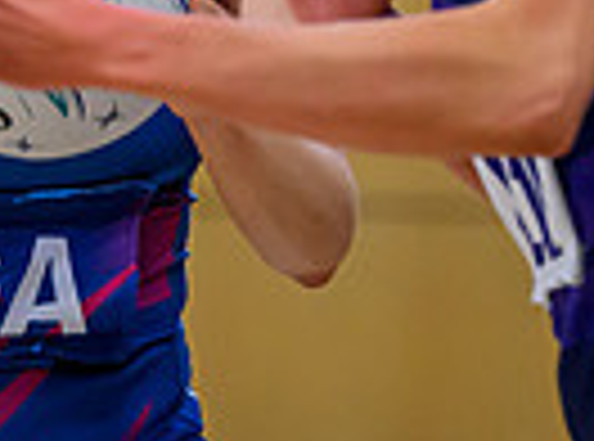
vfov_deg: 1.6
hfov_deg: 2.1
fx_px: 16106
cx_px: 29
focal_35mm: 942
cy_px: -497
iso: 4000
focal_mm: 200
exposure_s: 1/1000
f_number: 3.2
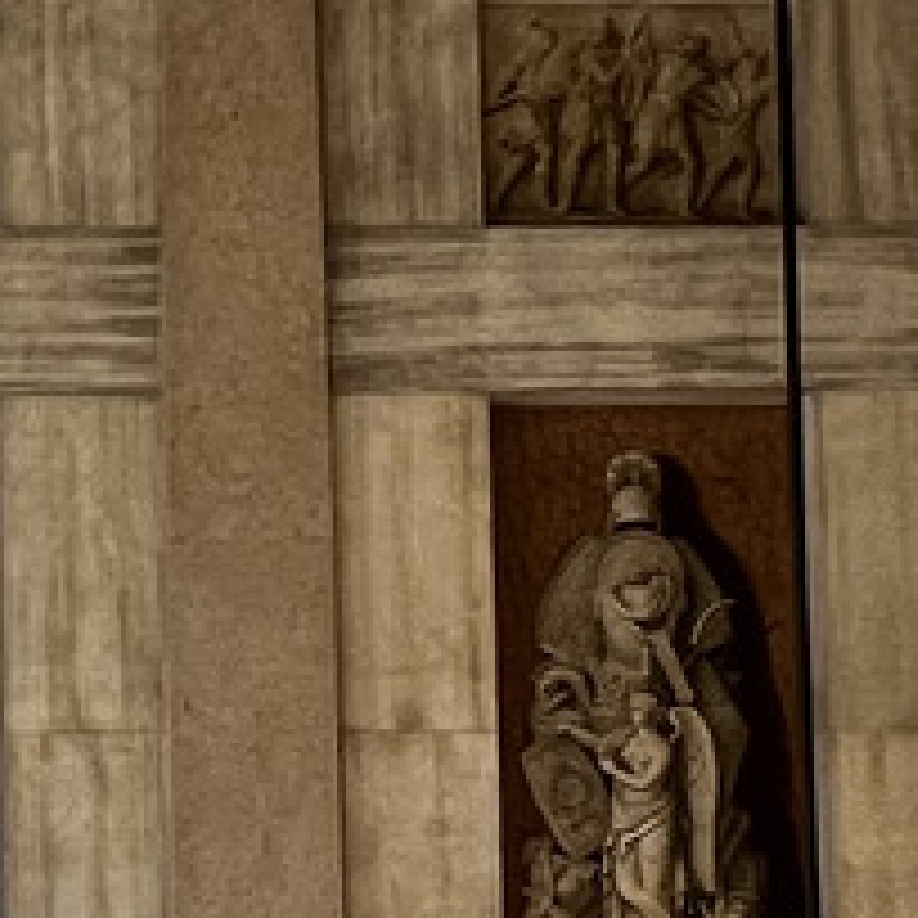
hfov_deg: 18.4
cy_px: 752
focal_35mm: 90
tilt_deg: +3.9
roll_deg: +0.4
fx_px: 2700
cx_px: -148
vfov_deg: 19.1
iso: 80
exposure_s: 1/122
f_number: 1.8
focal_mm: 1.57
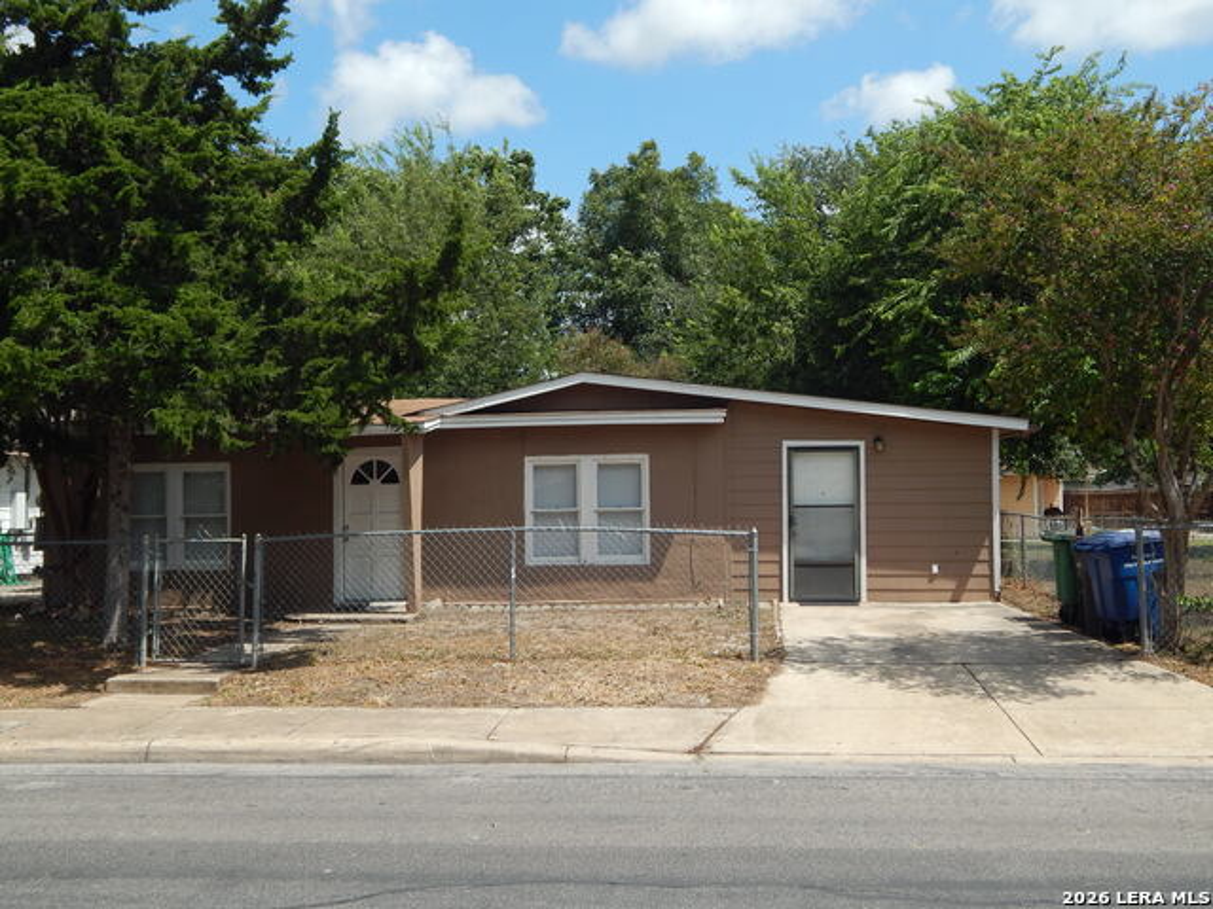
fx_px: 1332
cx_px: 606
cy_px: 454
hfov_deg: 49.0
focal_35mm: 38
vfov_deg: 37.7
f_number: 6.9
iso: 125
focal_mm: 6.8
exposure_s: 1/400
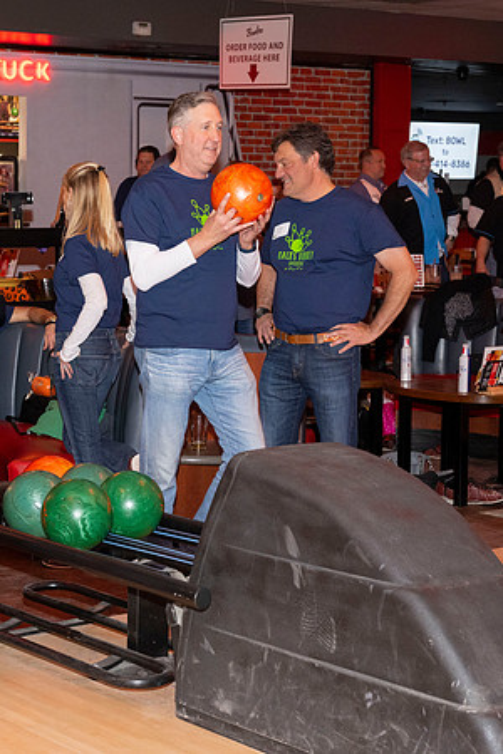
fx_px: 1603
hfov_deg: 17.7
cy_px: 377
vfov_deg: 26.5
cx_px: 135
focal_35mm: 77
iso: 2000
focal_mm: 51
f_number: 5.6
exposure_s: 1/100
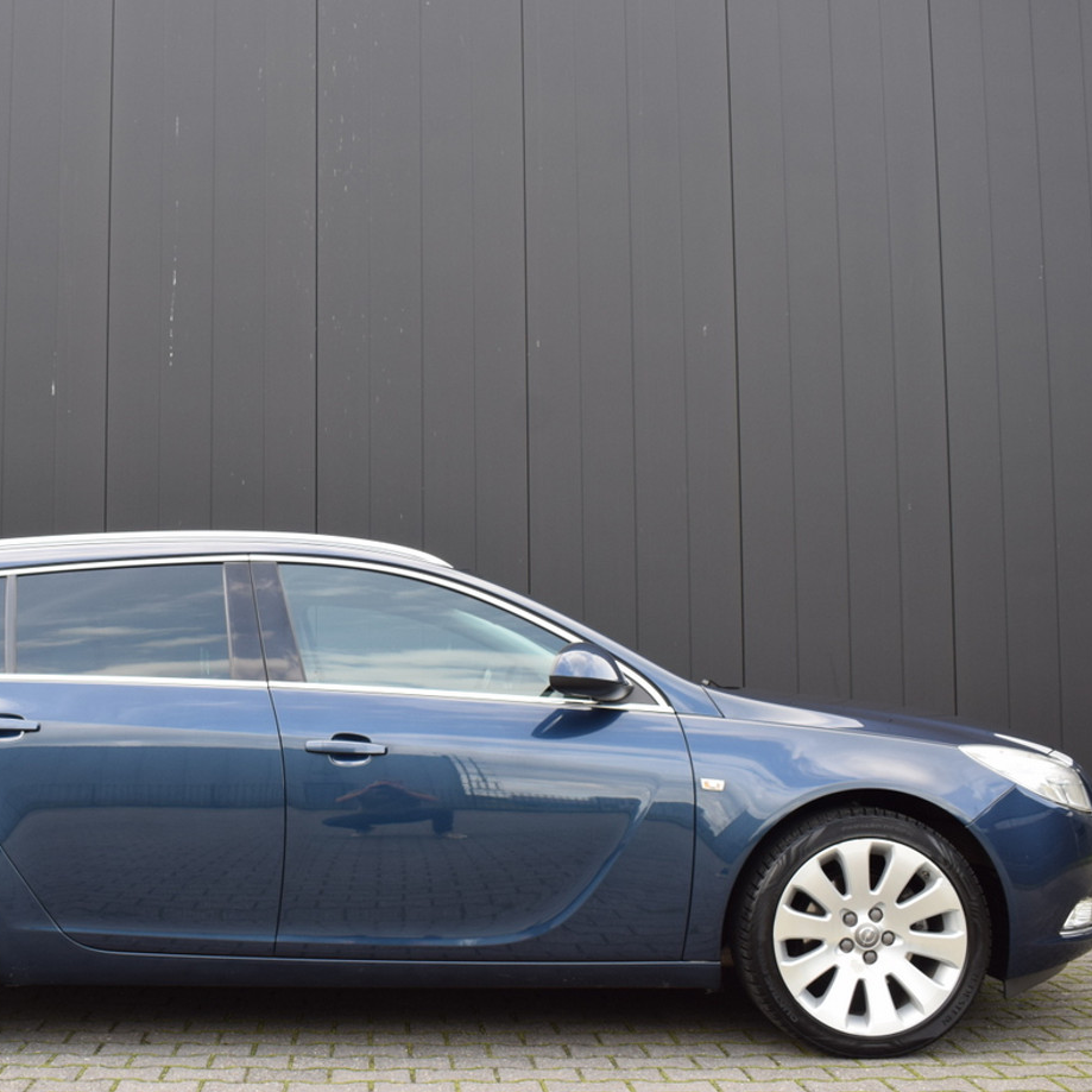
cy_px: 545
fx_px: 1593
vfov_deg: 37.8
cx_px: 329
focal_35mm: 45
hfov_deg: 37.3
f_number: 6.3
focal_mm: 23
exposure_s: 1/160
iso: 400
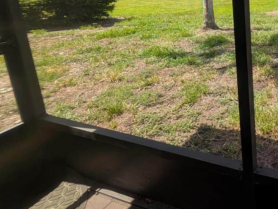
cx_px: 283
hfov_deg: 50.2
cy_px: 24
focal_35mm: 28
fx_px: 225
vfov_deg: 45.5
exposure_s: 1/1125
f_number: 1.7
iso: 53
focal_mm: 2.02
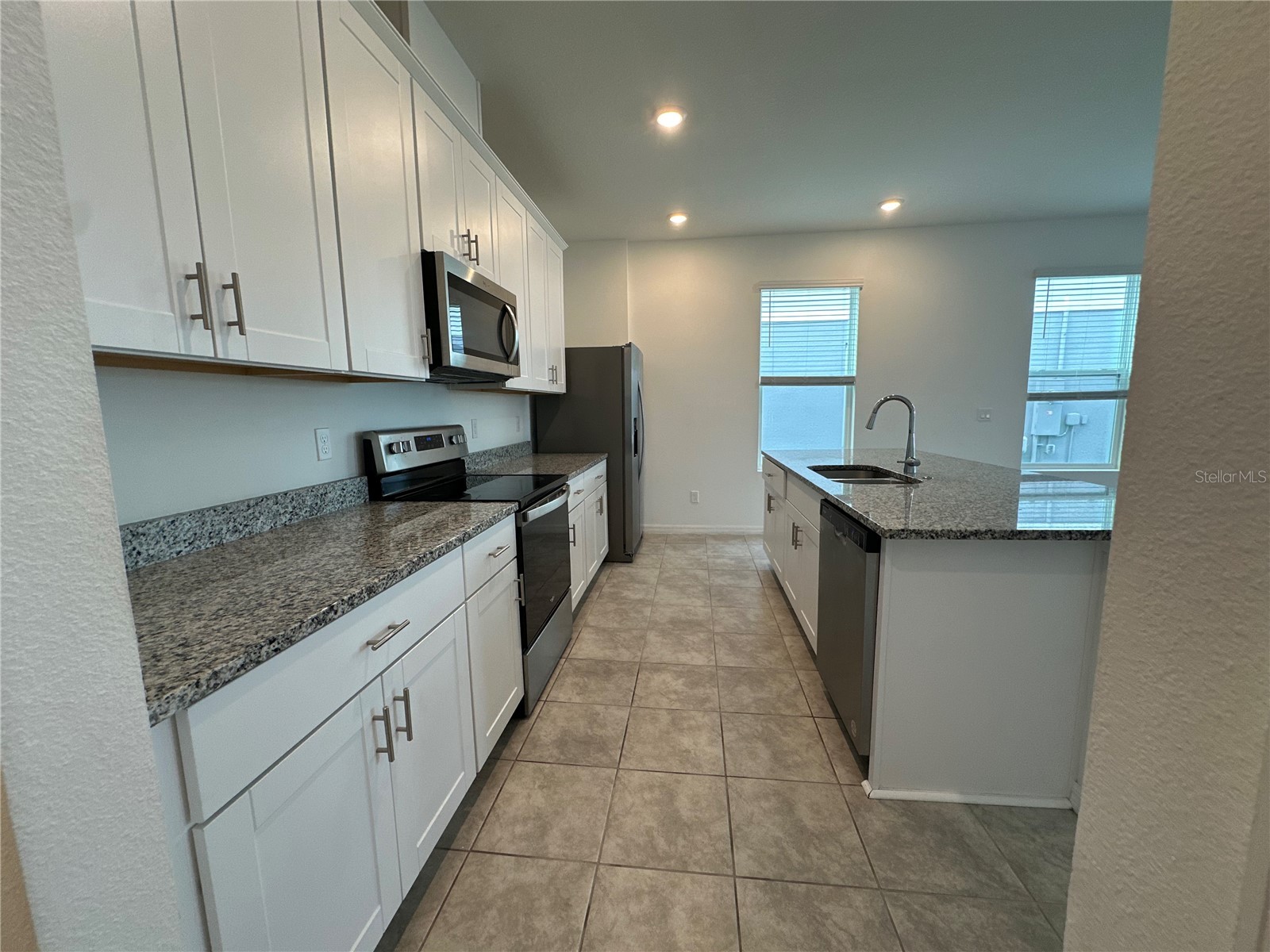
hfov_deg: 102.1
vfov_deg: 85.7
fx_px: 514
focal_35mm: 14
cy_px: 476
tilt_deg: -7.3
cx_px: 635
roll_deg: +0.8
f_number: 2.2
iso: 160
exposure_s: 1/120
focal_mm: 2.22
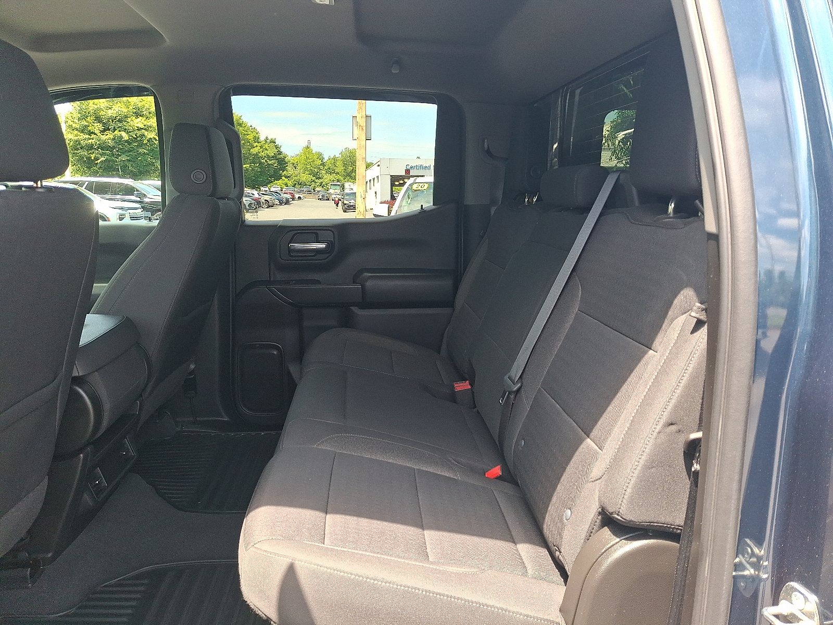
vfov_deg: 54.9
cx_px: 416
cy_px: 312
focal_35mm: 25
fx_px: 602
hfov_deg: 69.4
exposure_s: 1/175
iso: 30
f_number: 1.8
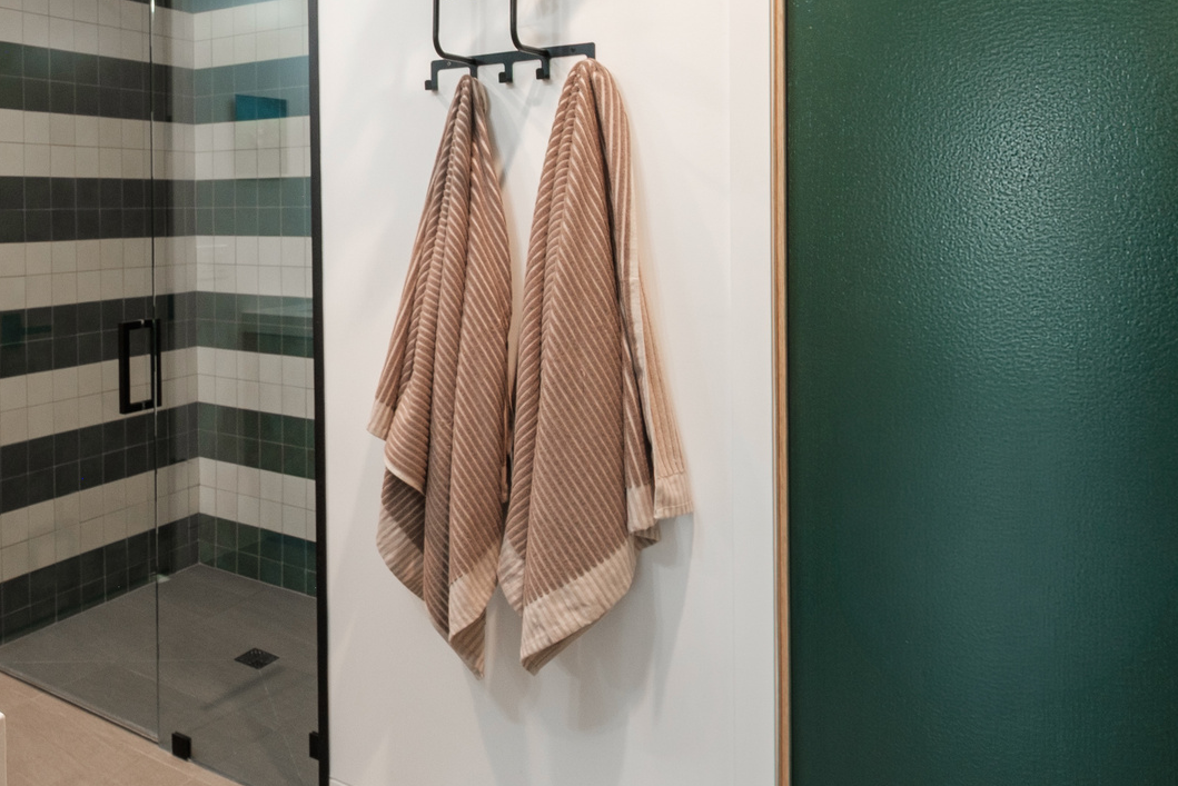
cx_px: 265
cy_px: 221
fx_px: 949
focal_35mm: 29
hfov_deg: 59.5
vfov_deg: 43.9
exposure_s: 1/80
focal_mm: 10
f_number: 4.5
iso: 400
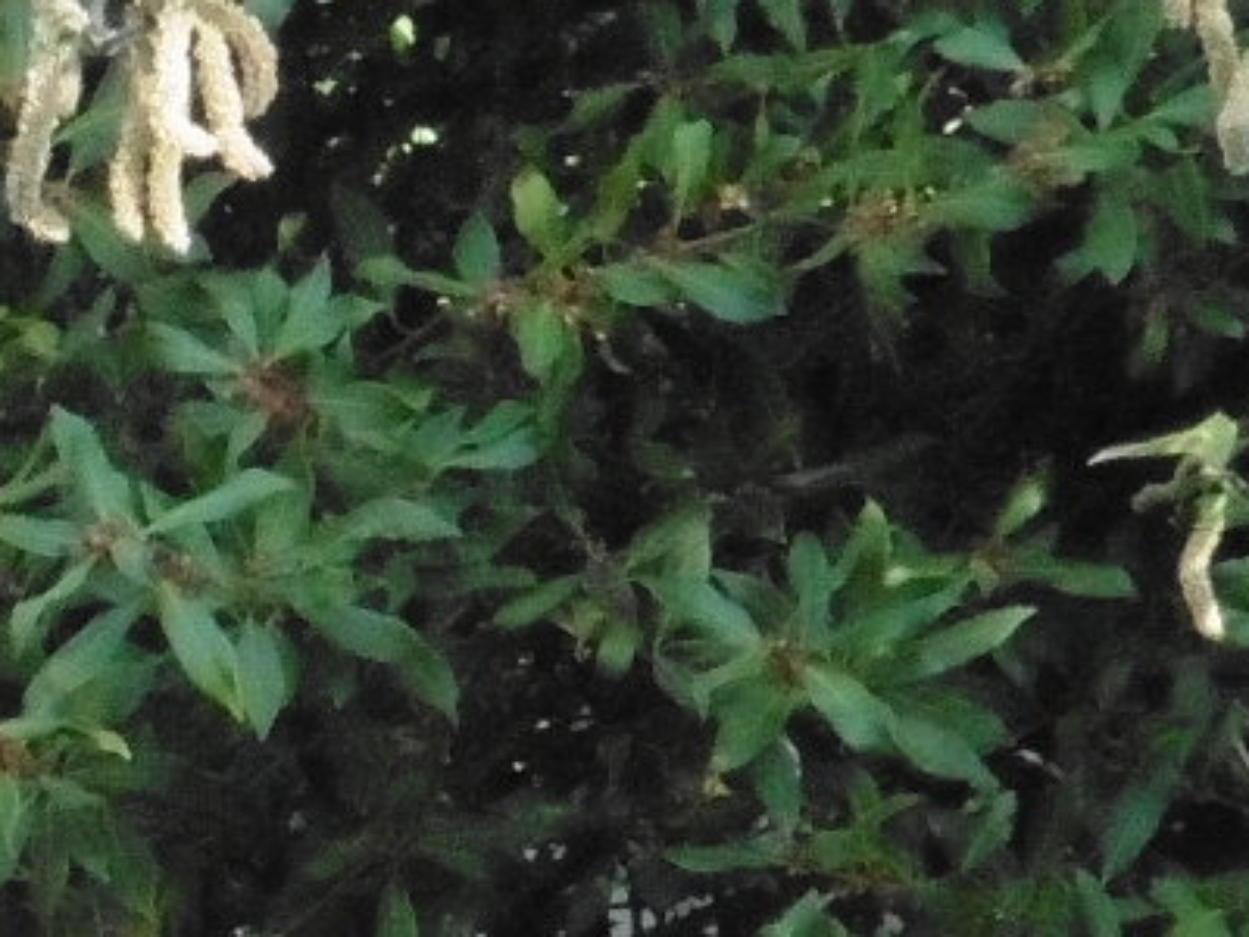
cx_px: -1055
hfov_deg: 5.4
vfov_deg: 4.1
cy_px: 1512
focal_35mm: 358
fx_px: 12917
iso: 1600
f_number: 5
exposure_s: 1/320
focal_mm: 12.5
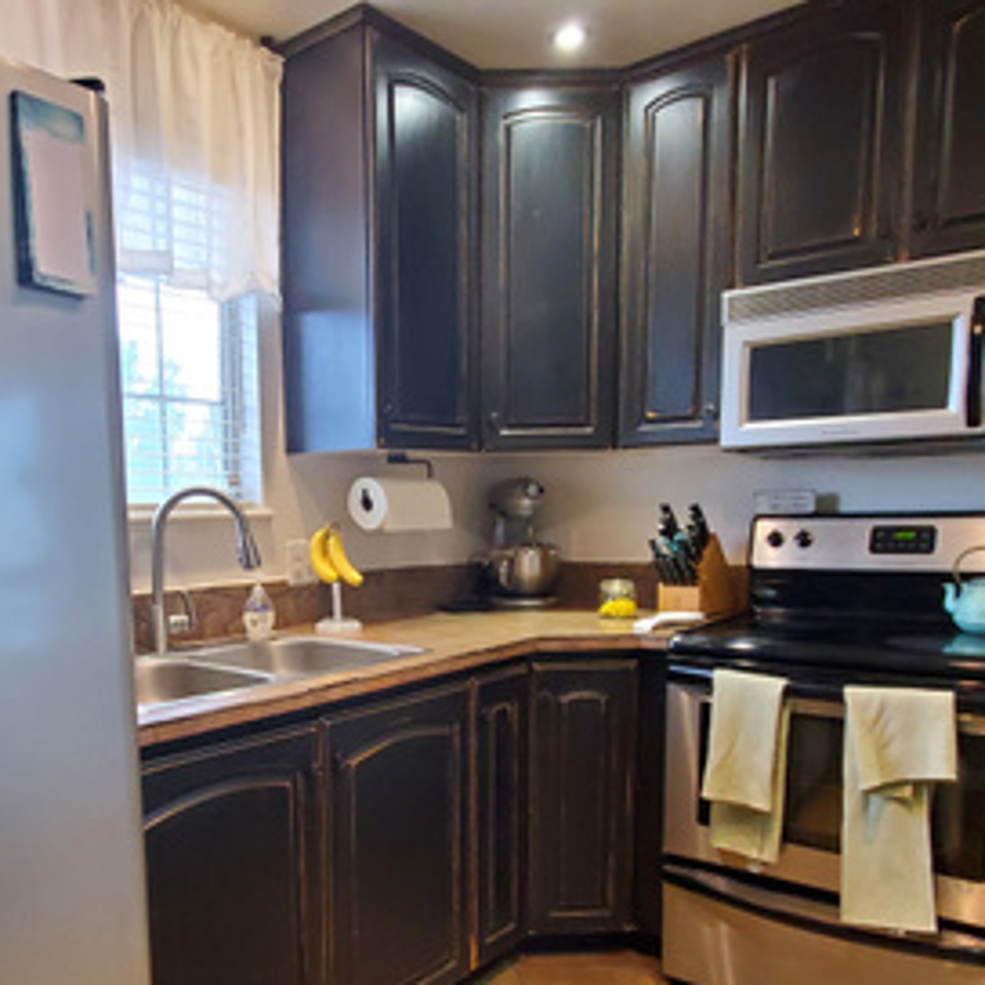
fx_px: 869
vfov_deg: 57.9
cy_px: 645
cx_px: 359
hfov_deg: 58.2
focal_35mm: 27
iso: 400
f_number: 2.2
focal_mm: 1.8
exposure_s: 1/39
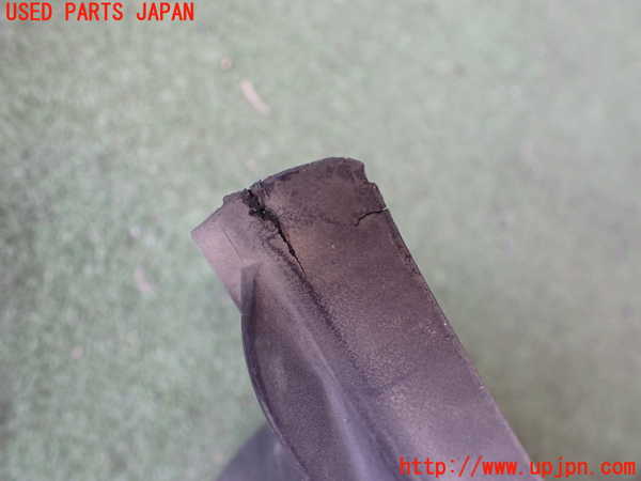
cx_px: 320
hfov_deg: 60.0
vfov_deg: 46.8
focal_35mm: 30
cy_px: 240
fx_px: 556
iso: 400
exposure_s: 1/125
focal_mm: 5.4
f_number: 2.3
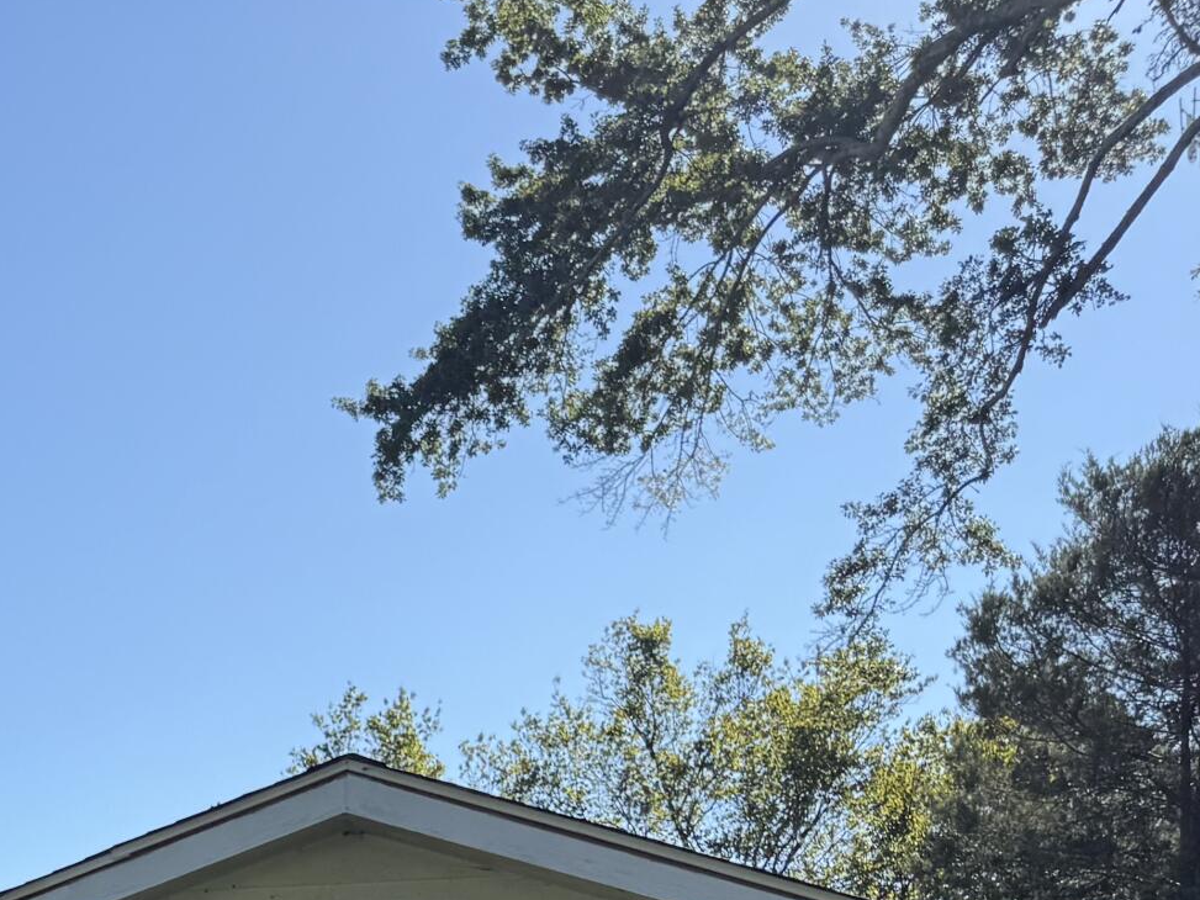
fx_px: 2566
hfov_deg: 23.1
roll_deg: -0.3
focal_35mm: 74
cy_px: 1372
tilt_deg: -0.2
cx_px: -403
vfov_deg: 17.7
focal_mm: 6.76
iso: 80
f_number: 1.78
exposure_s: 1/2703
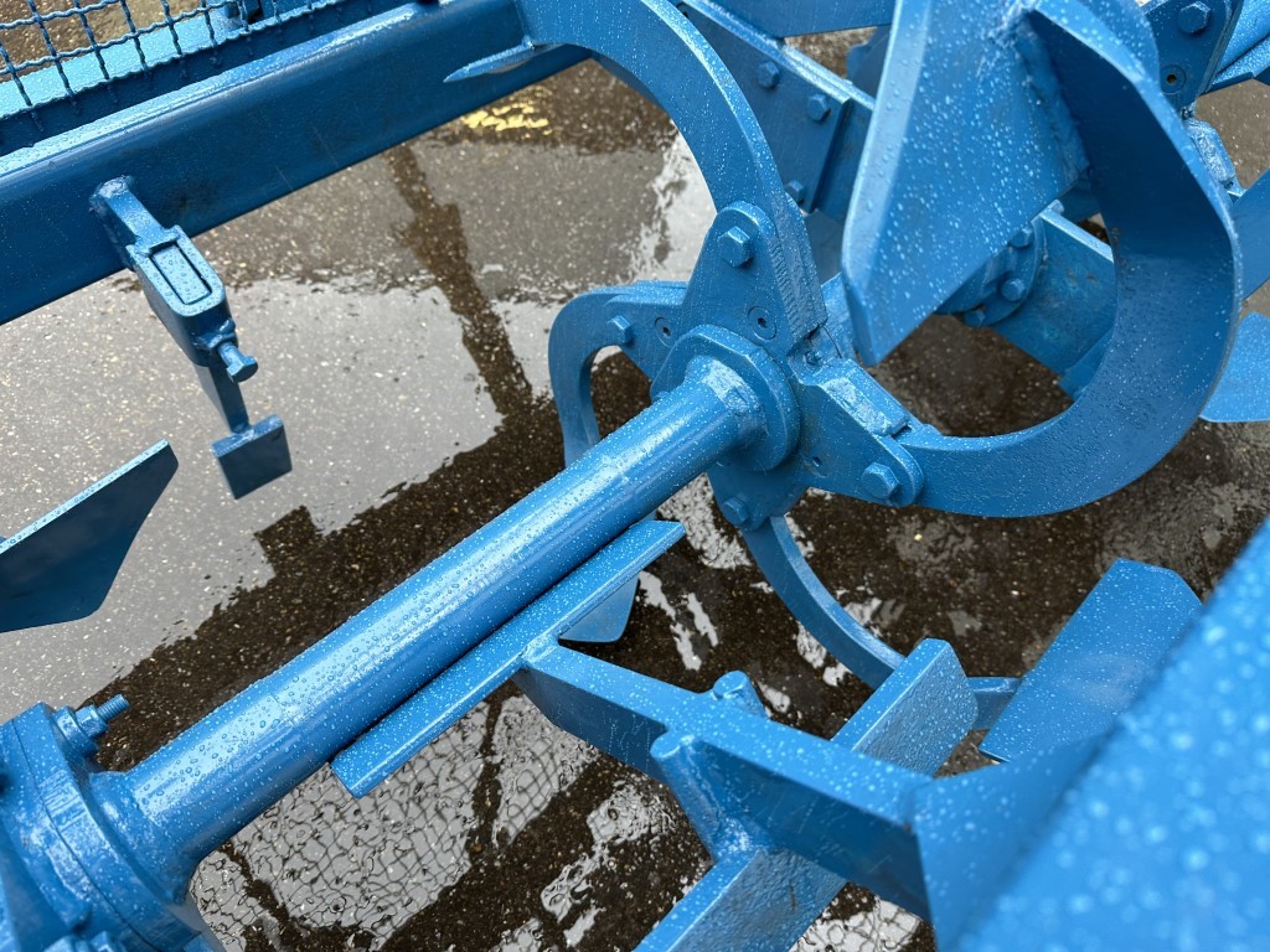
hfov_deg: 71.6
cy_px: 476
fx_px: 881
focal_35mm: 24
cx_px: 635
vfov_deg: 56.8
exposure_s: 1/121
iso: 80
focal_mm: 6.86
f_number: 1.78
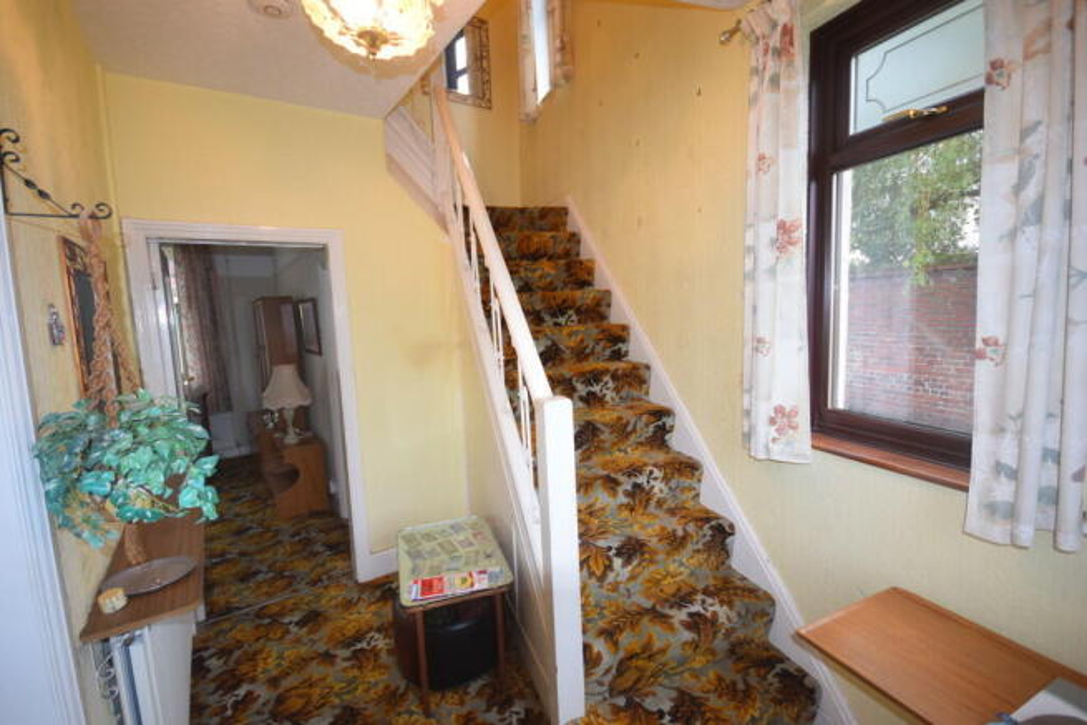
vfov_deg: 77.4
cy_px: 362
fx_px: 453
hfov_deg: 100.4
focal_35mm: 15
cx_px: 544
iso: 800
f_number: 4.5
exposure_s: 1/80
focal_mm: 10
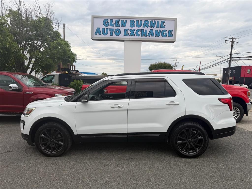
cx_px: 126
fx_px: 175
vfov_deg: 56.8
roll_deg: -1.9
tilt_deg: -4.2
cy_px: 94
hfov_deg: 71.6
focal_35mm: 24
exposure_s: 1/1005
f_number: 1.78
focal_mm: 6.76
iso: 80
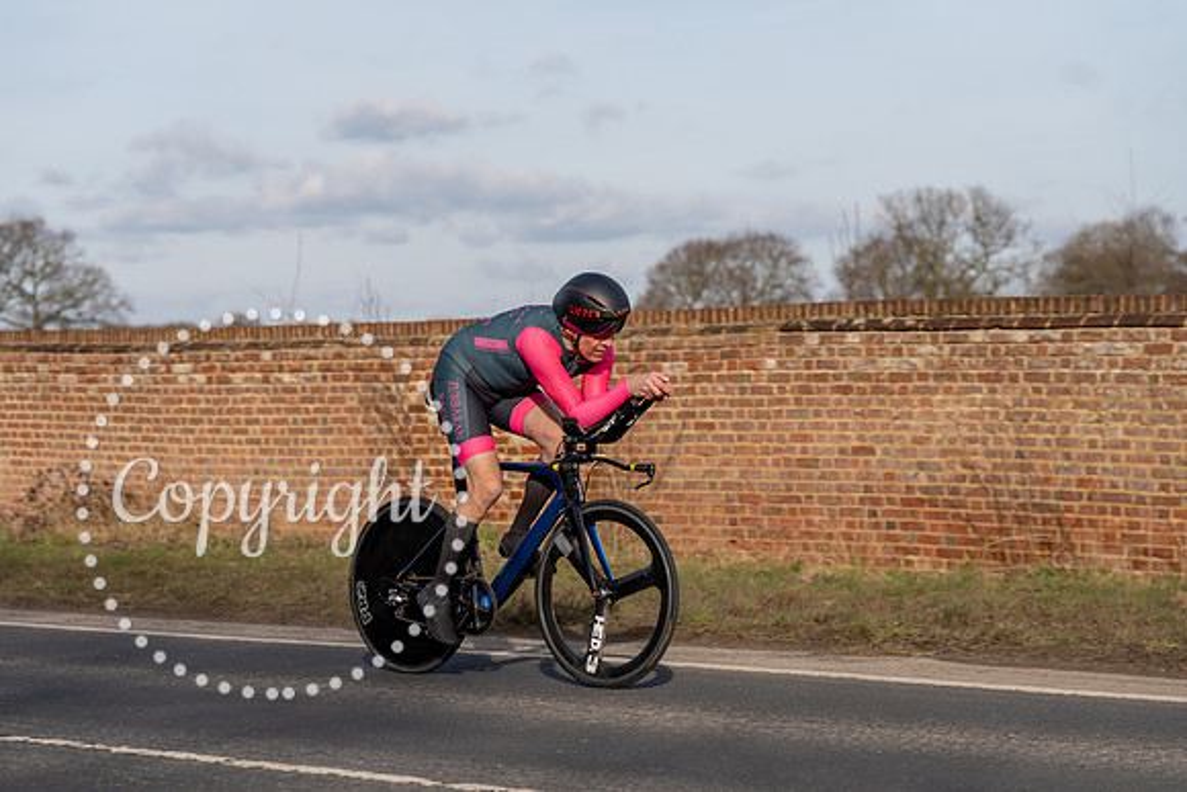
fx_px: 3001
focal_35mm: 91
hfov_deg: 22.4
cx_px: 594
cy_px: 396
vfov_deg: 15.0
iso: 100
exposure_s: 1/800
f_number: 4
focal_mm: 91
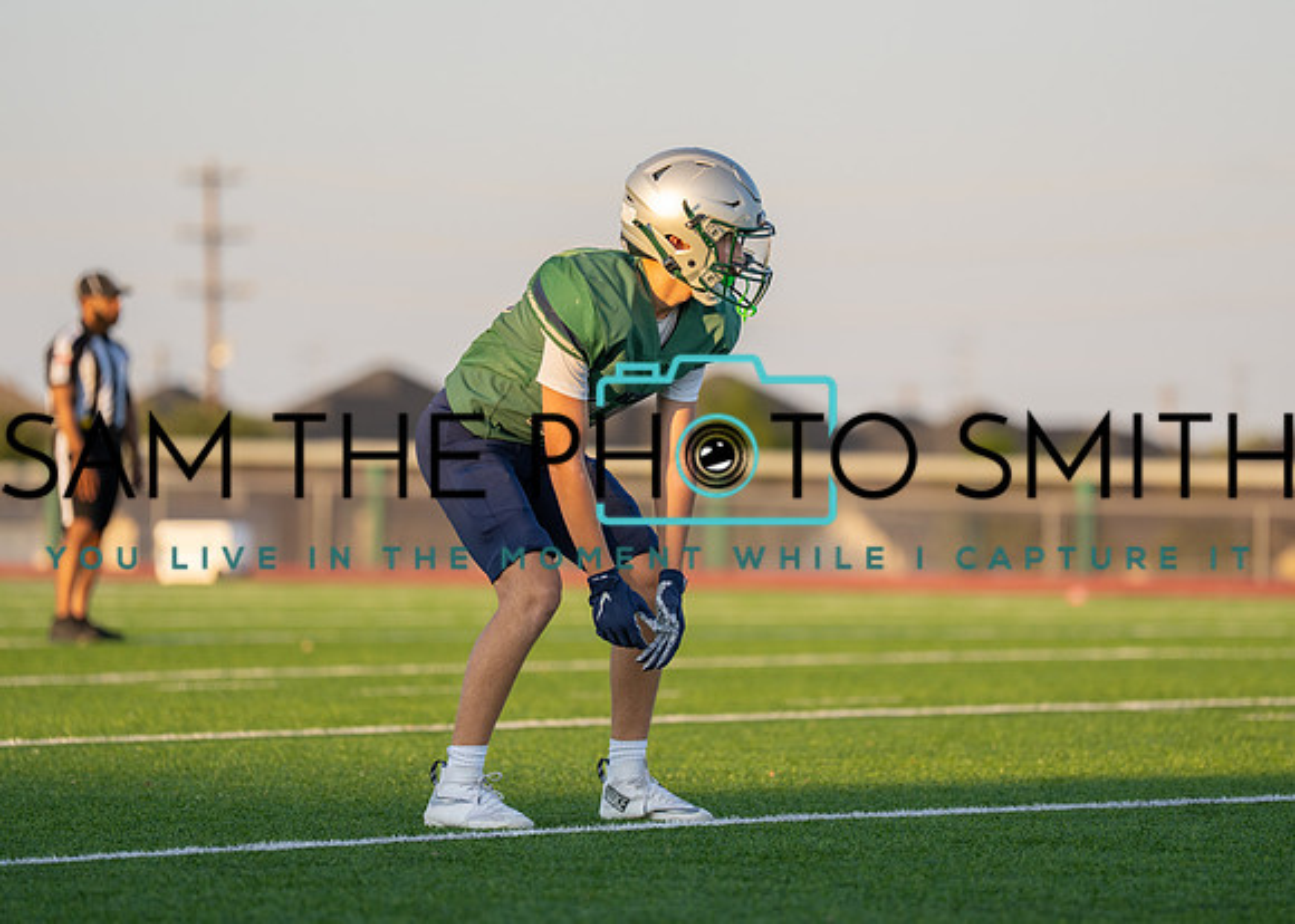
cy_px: 480
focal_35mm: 212
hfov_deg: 9.5
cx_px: 704
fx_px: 7796
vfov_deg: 6.8
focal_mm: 167
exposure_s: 1/1600
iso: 250
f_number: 2.8
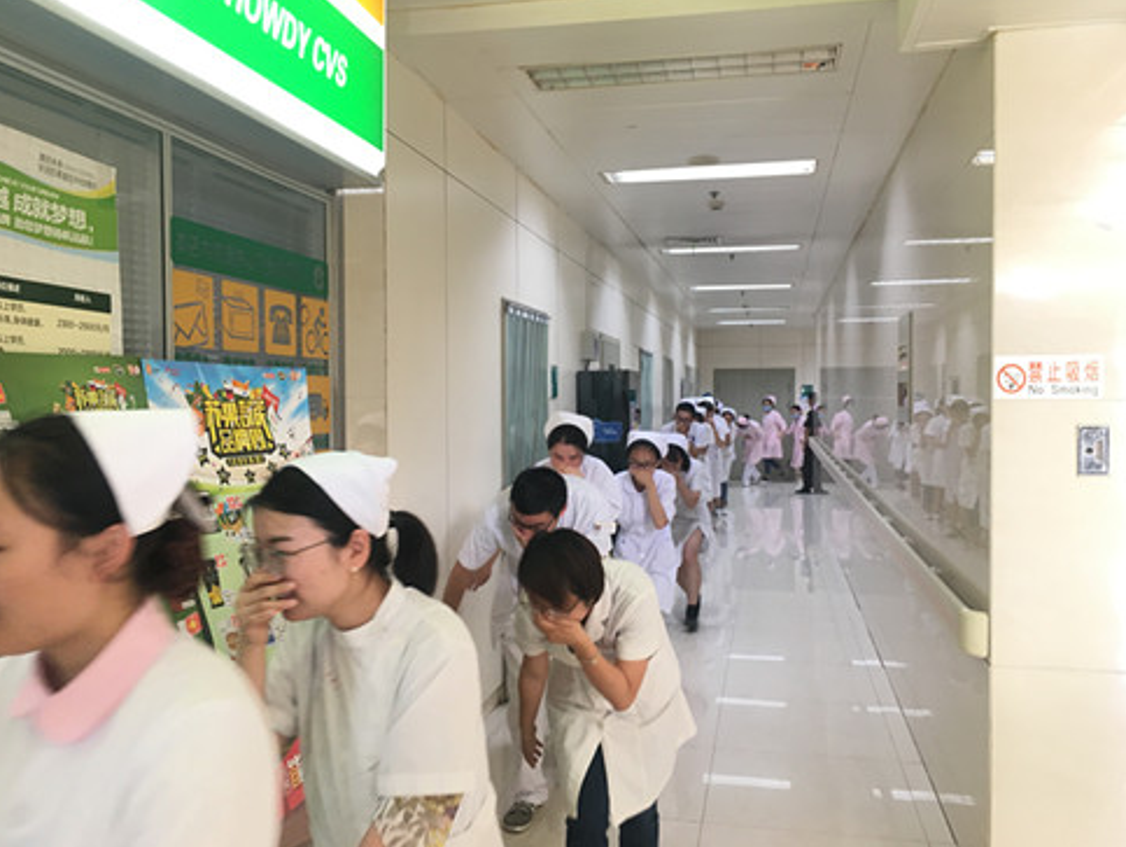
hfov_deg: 59.9
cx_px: 571
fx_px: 977
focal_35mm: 30
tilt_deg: -0.5
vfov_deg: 46.9
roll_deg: +0.3
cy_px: 426
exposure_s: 1/33
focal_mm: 4.15
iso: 100
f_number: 2.2
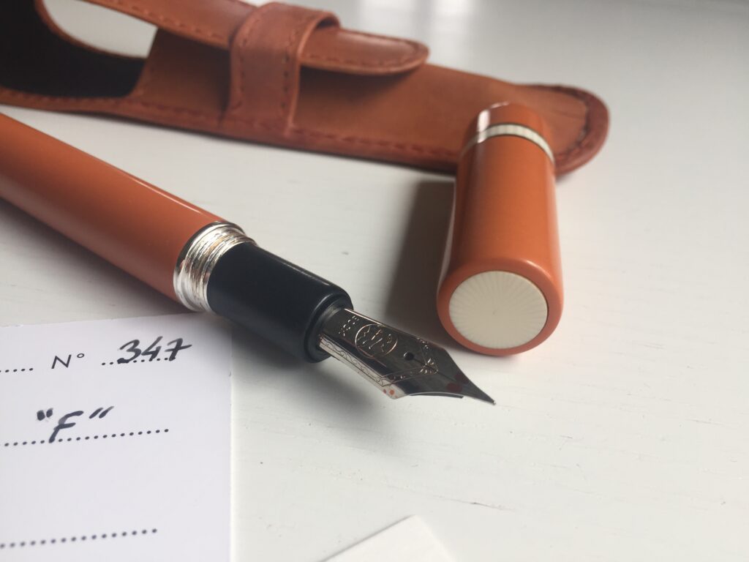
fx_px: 627
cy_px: 281
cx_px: 374
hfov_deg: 61.7
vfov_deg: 48.2
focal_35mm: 29
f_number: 2.2
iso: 32
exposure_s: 1/100
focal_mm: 4.15
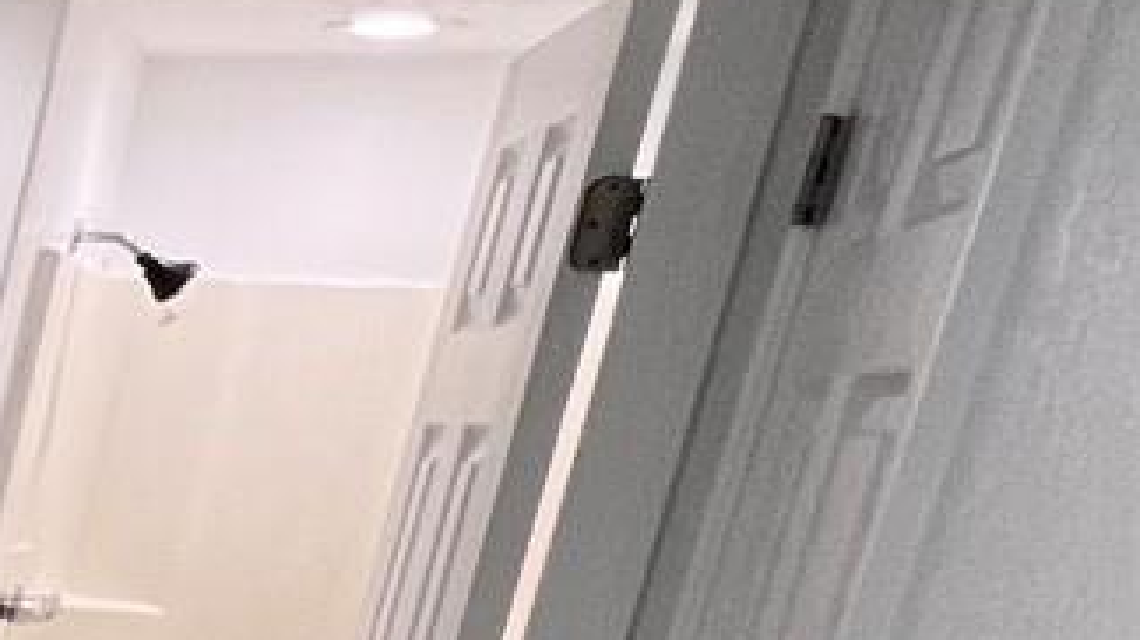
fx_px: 2115
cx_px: -1615
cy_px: 823
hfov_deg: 15.1
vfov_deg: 16.3
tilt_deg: -13.7
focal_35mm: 70
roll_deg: -4.6
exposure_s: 1/120
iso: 100
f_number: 1.8
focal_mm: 1.57
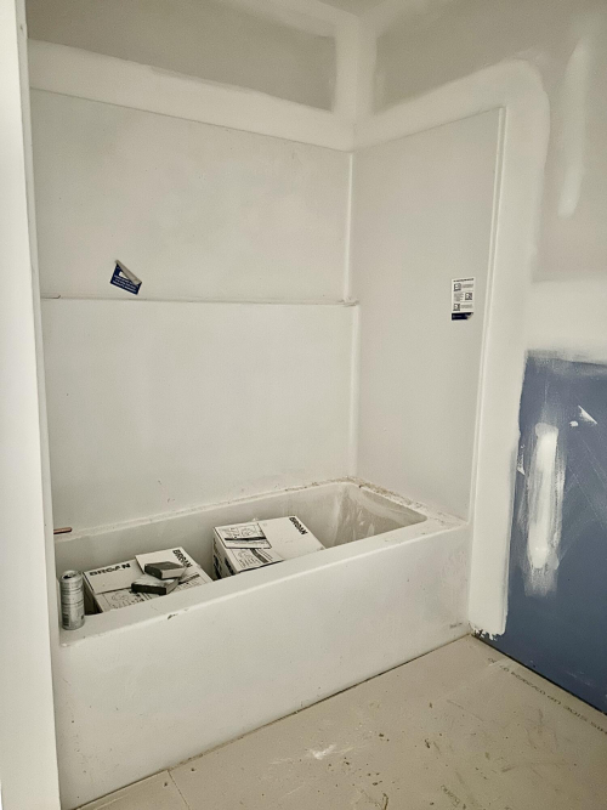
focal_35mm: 24
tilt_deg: -8.3
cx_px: 304
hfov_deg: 56.8
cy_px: 405
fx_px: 561
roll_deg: +0.0
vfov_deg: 71.6
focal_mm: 6.86
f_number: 1.78
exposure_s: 1/10
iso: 1000
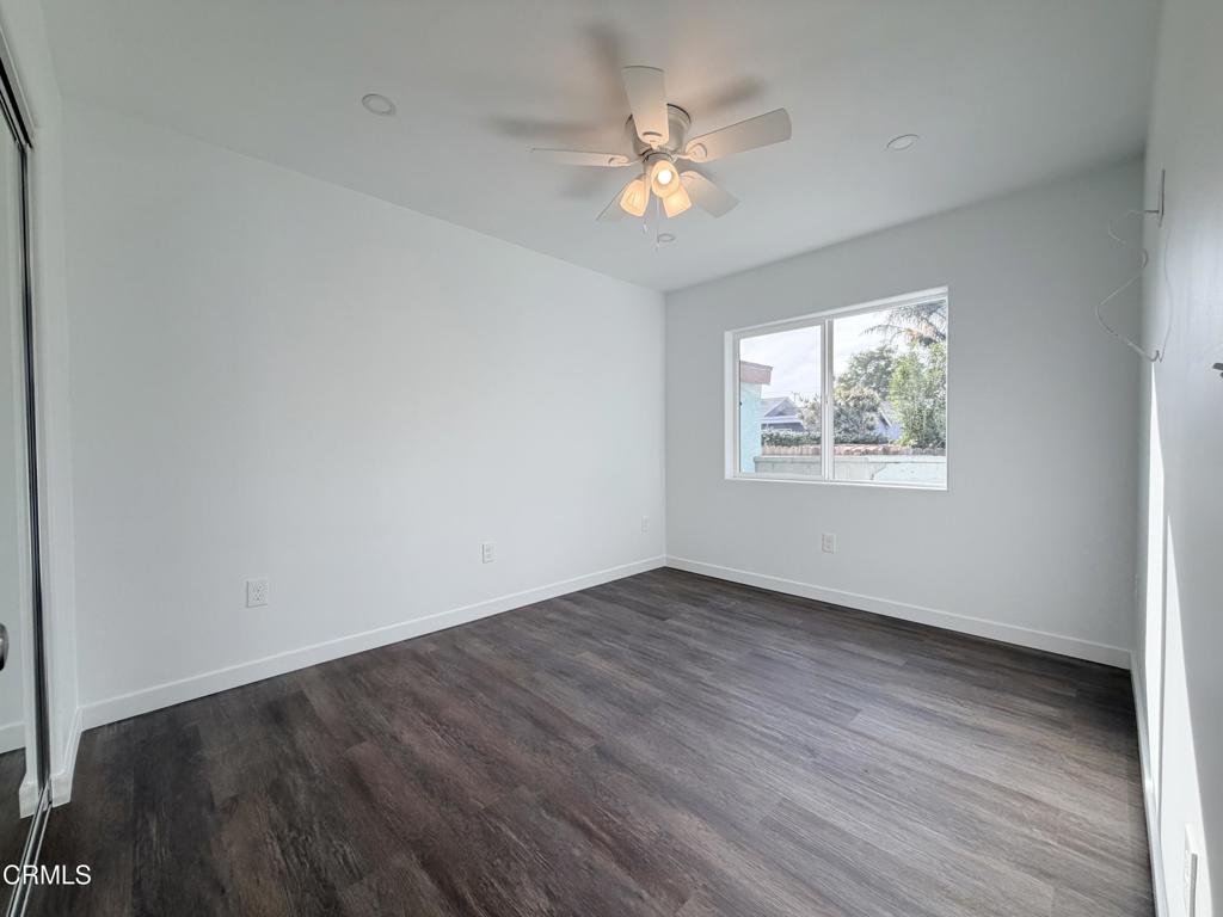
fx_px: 495
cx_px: 612
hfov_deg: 102.1
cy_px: 458
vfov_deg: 85.7
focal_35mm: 14
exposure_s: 1/218
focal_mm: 2.22
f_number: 2.2
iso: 50
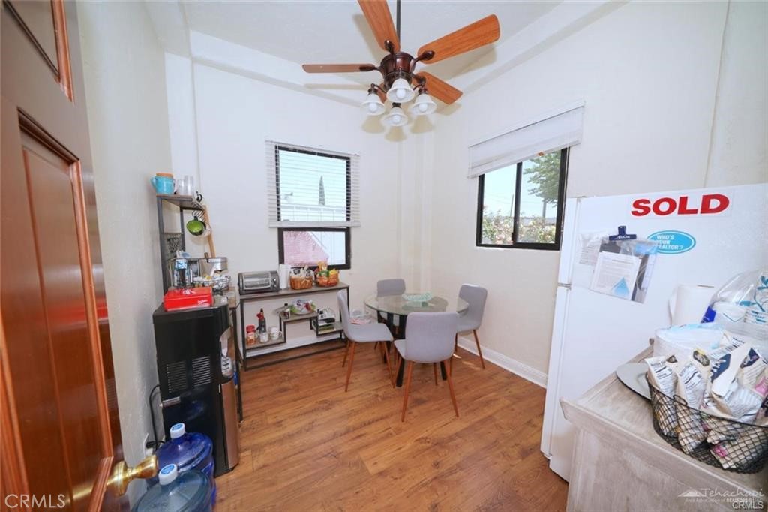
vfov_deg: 90.0
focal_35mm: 12
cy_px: 256
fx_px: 256
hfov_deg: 112.6
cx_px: 384
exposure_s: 1/250
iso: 800
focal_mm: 12
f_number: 10
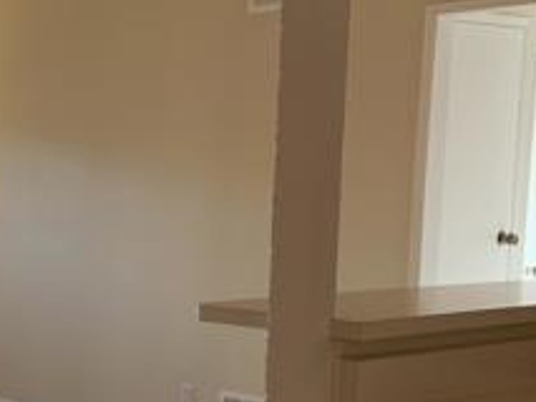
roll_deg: -0.3
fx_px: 1208
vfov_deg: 18.7
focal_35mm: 78
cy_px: 342
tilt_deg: -9.4
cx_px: -118
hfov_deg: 22.8
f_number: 1.8
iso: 50
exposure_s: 1/120
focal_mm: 4.25
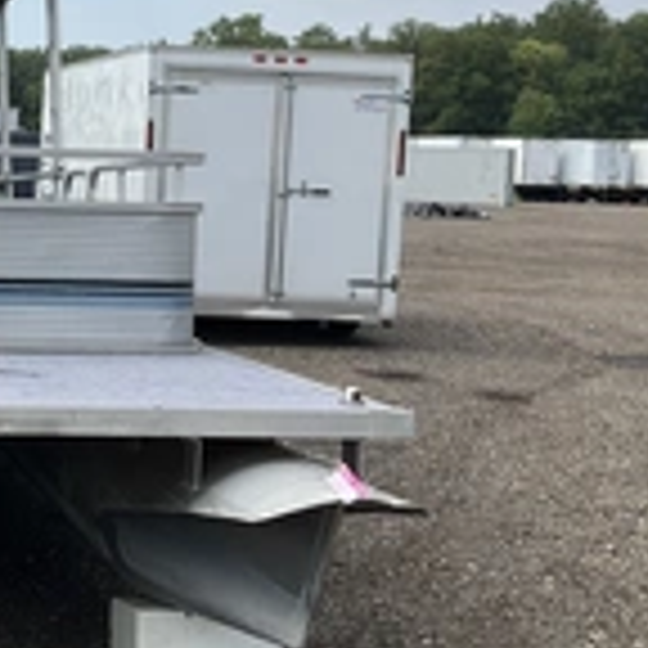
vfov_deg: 24.3
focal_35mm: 71
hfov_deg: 22.7
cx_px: -99
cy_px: 248
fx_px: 1504
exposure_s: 1/2058
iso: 25
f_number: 1.8
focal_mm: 3
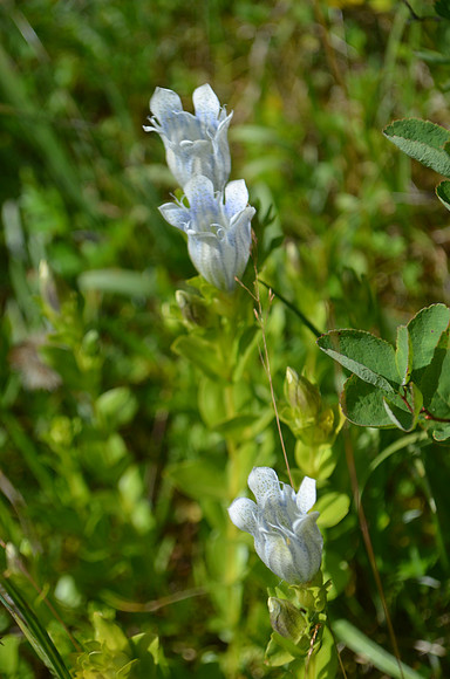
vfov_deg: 32.0
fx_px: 1187
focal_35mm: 63
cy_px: 340
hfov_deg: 21.5
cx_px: 225
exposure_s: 1/1600
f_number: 6.3
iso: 400
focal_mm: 42
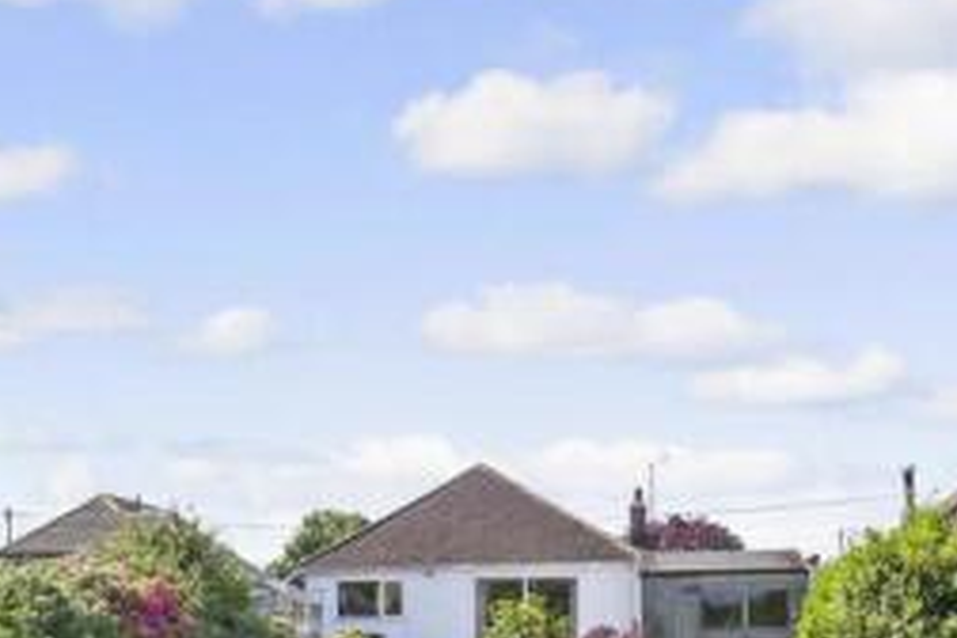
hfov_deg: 47.2
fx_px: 1037
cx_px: 207
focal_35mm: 39
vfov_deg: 32.2
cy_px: 594
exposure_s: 1/320
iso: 160
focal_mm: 10
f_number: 8
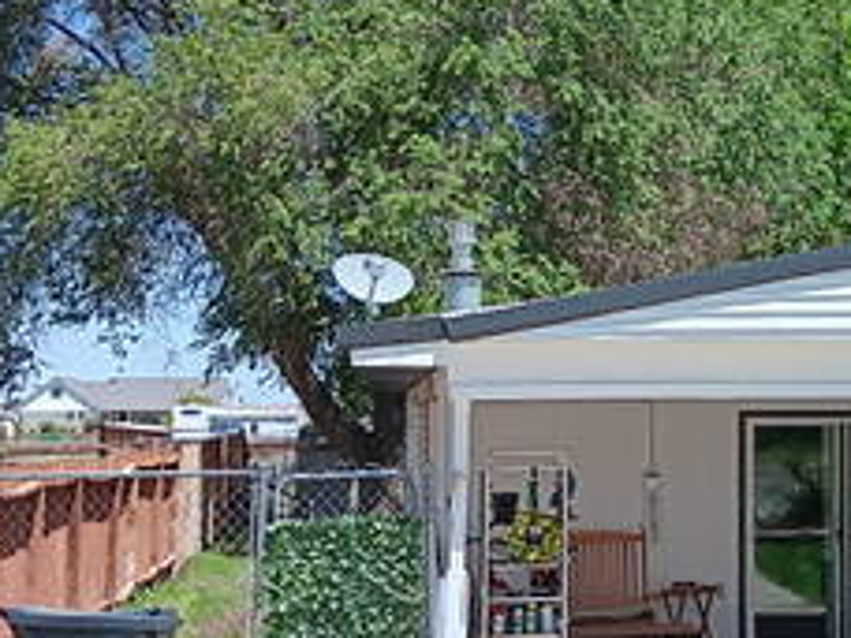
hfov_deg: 25.2
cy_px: 343
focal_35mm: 73
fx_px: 1795
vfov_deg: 20.2
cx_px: 881
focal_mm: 3.98
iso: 20
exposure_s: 1/1000
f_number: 1.8
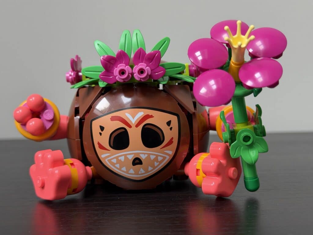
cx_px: 156
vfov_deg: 30.3
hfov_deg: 39.7
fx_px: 434
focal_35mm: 48
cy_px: 118
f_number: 1.78
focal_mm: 6.76
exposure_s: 1/63
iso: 100
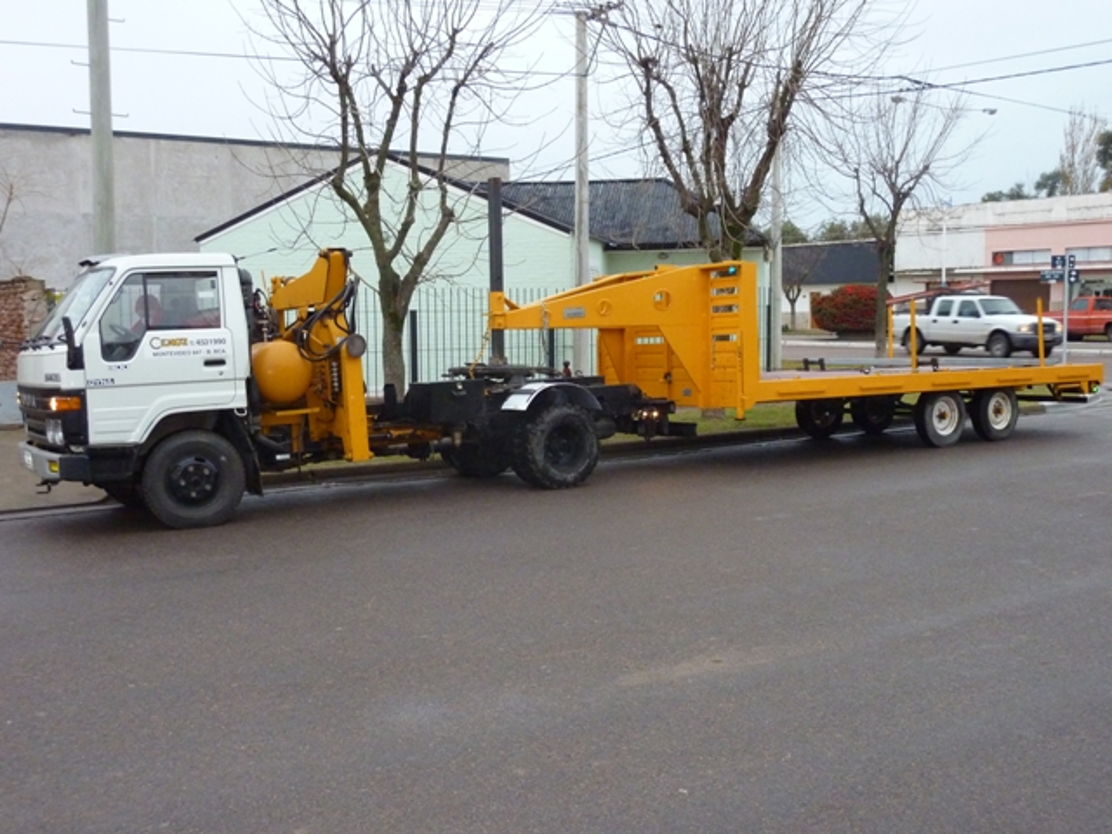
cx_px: 556
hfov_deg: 52.6
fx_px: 1124
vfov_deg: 40.7
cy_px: 417
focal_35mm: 35
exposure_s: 1/30
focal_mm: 5.7
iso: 400
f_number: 3.5
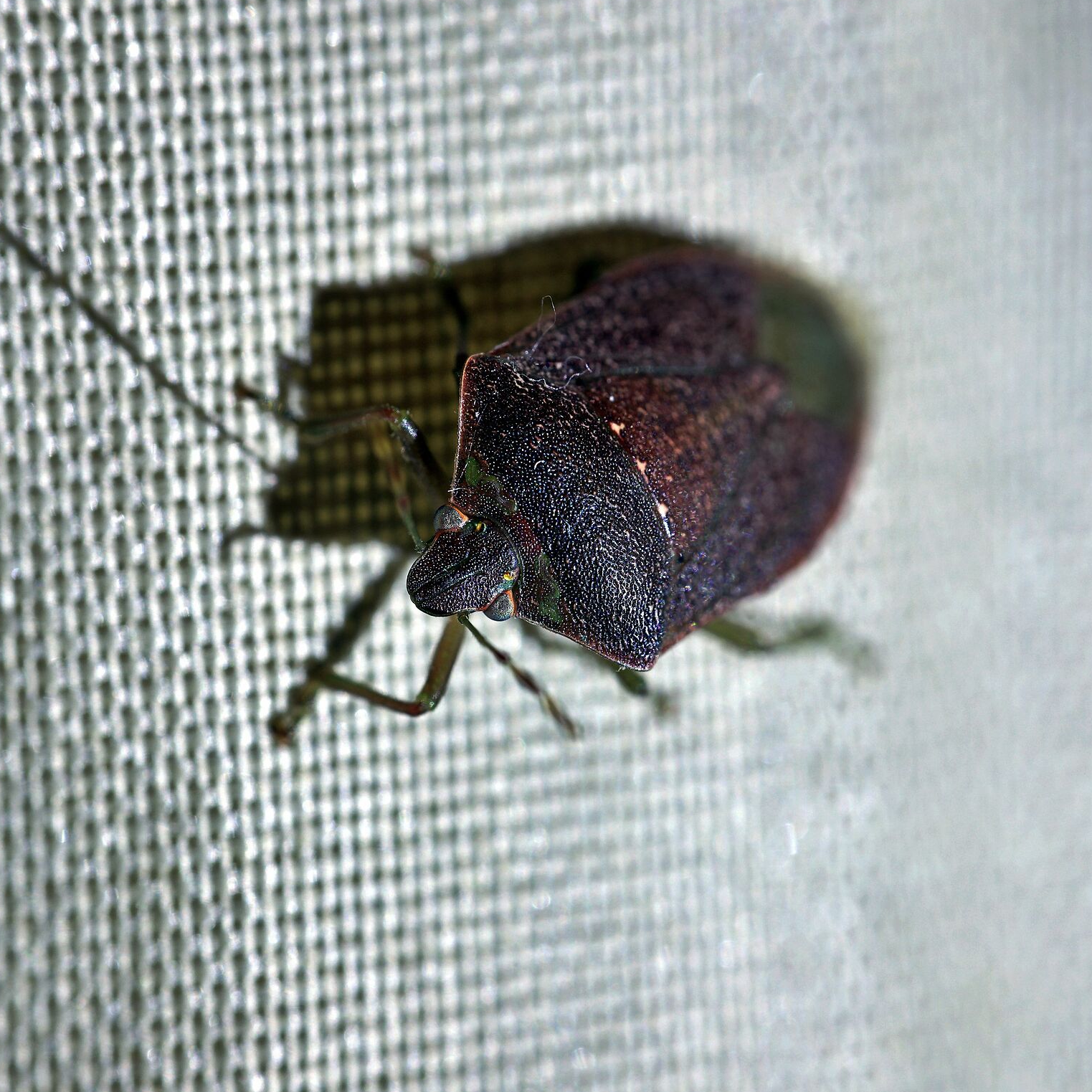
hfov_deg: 8.7
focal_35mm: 201
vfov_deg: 8.7
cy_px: 553
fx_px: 7174
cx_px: 475
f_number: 9
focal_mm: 150
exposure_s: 1/2
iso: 400
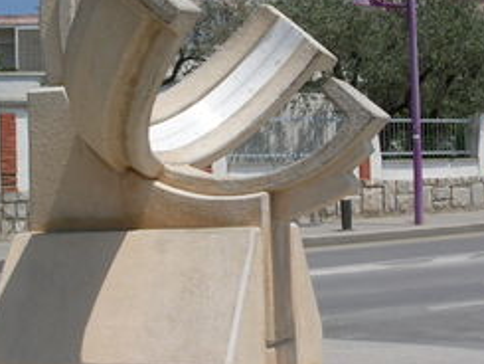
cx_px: 300
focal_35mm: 76
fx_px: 1063
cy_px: 117
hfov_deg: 25.6
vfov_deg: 19.3
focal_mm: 5.8
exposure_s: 1/573
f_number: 5.6
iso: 50
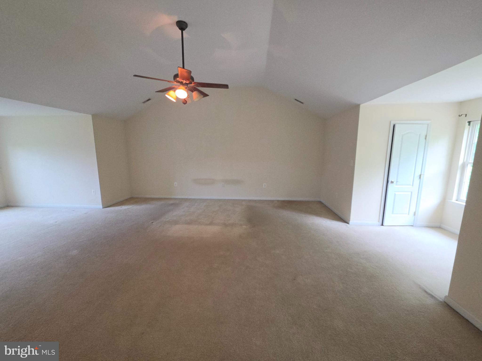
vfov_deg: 89.9
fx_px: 181
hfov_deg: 106.2
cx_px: 241
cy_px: 180
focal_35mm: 13
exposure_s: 1/60
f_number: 1.9
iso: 160
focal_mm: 2.2
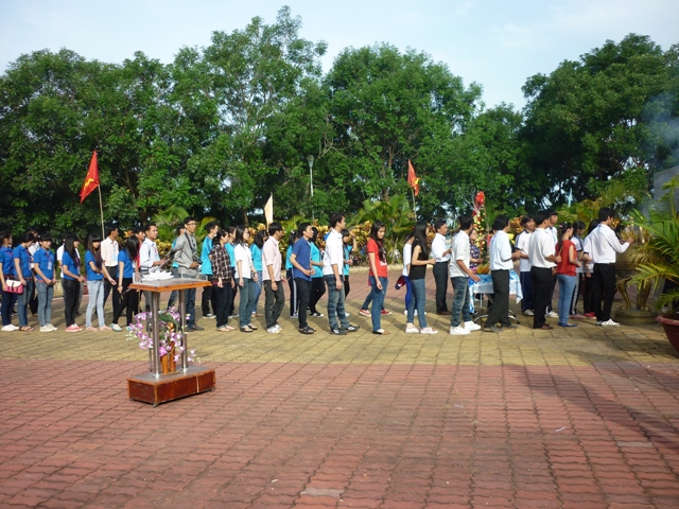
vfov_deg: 42.9
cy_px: 254
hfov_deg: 55.4
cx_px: 340
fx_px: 647
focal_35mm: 33
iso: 80
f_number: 2.8
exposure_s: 1/500
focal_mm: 5.5
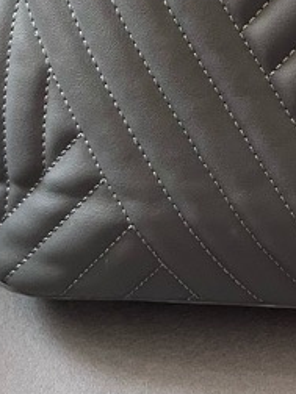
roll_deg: -4.5
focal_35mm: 103
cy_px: -217
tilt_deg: -33.9
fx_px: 1174
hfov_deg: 13.4
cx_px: 464
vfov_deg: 17.0
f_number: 1.6
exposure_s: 1/60
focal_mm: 5.1
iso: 160
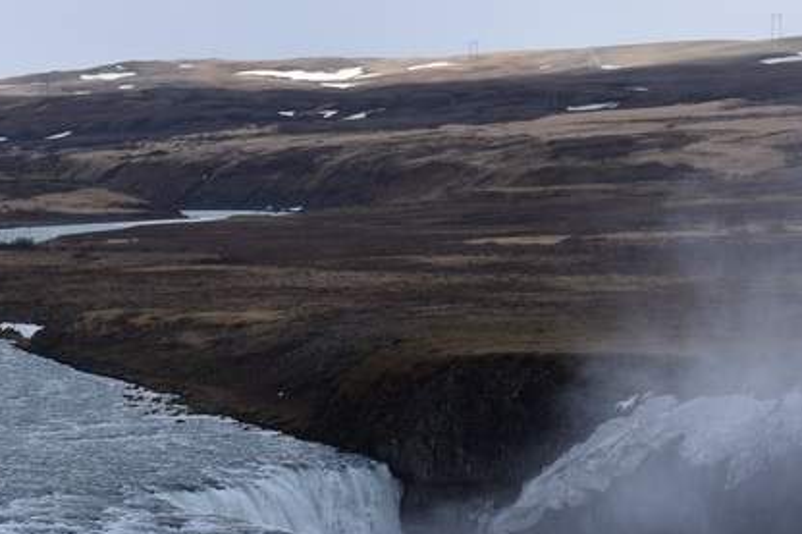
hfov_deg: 10.0
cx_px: -62
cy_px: 441
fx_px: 4526
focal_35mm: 203
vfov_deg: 6.7
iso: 200
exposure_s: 1/250
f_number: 8
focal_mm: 55
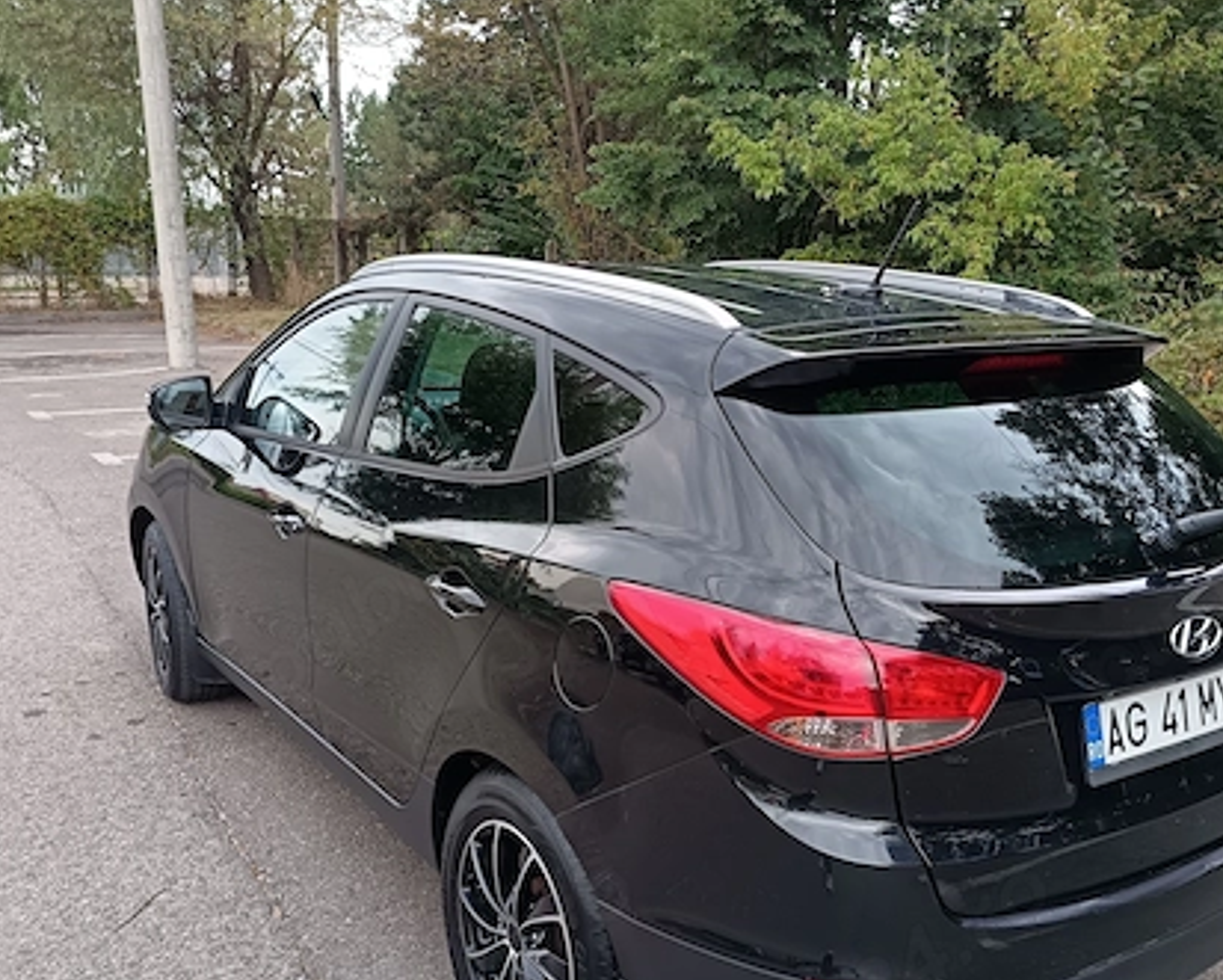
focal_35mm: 34
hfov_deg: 52.8
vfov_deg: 43.2
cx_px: 649
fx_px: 1232
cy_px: 589
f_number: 1.75
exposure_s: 1/50
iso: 310
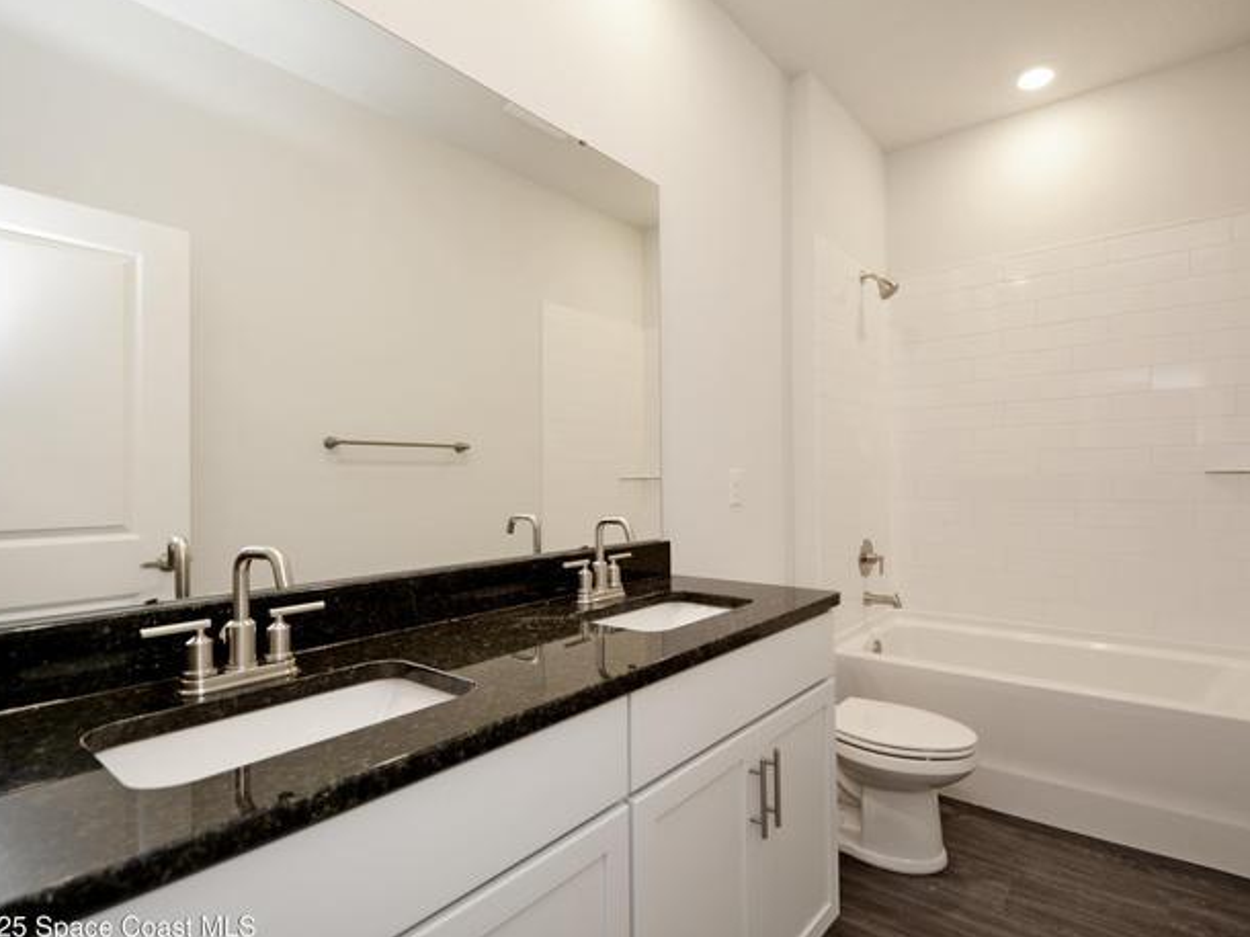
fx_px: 614
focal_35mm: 17
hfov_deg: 90.8
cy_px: 480
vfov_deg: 74.7
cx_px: 678
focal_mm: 10
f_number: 4
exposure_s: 1/60
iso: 280
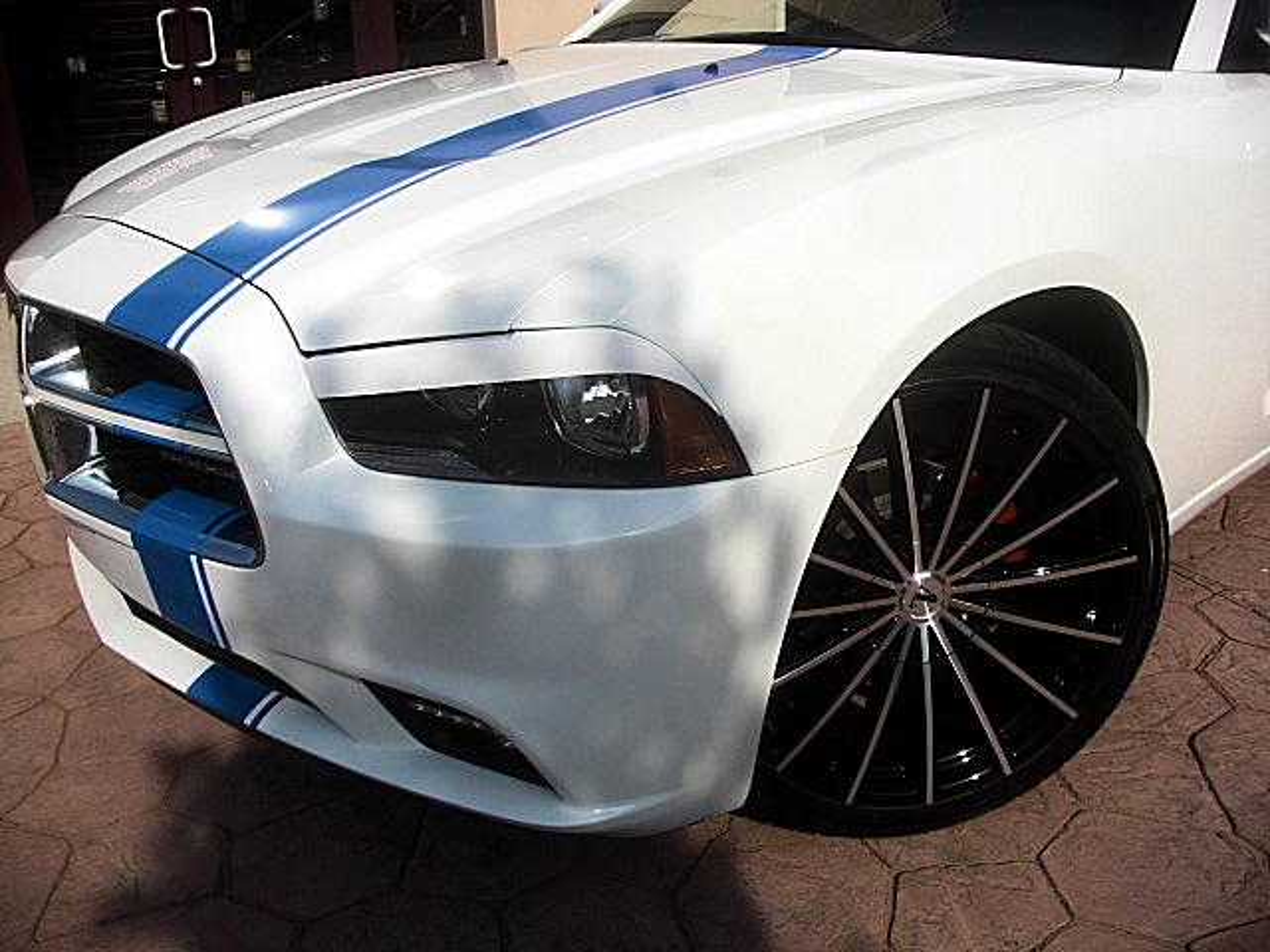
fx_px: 1321
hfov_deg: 51.4
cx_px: 635
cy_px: 476
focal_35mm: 36
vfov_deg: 39.7
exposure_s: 1/160
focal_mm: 6.3
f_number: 7.9
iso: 50
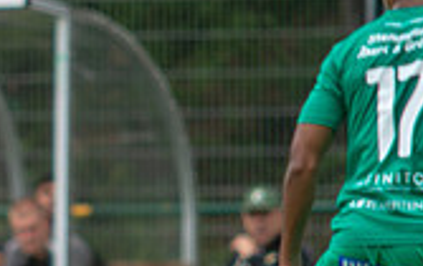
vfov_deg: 0.9
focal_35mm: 1484
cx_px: -271
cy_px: 236
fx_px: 17137
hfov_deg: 1.4
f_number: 4
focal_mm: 420
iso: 500
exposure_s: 1/1600
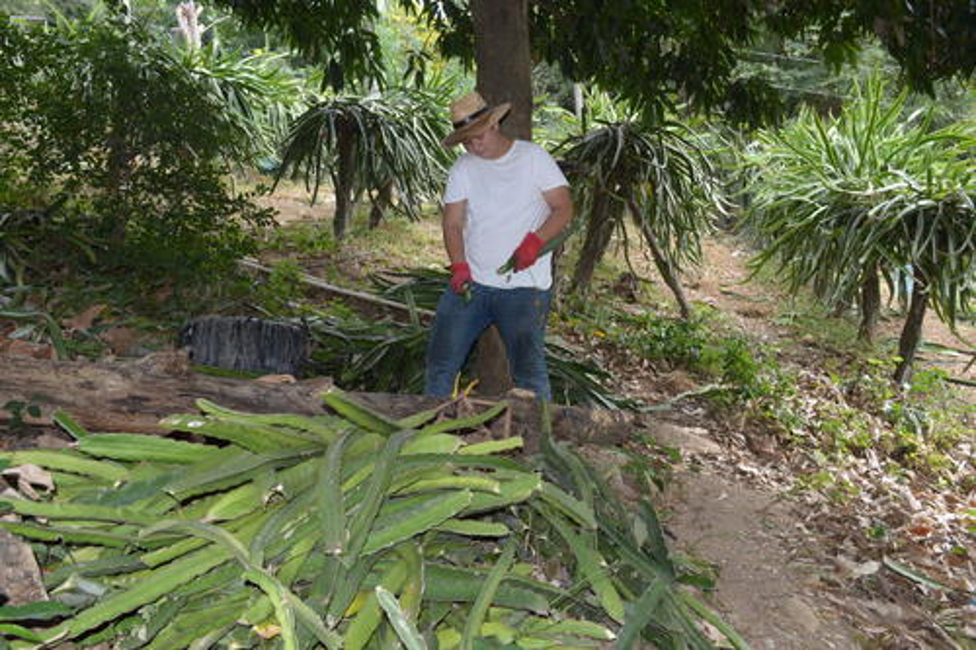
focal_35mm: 33
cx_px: 488
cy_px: 325
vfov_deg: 39.9
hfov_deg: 57.2
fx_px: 894
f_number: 8
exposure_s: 1/125
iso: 400
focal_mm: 22
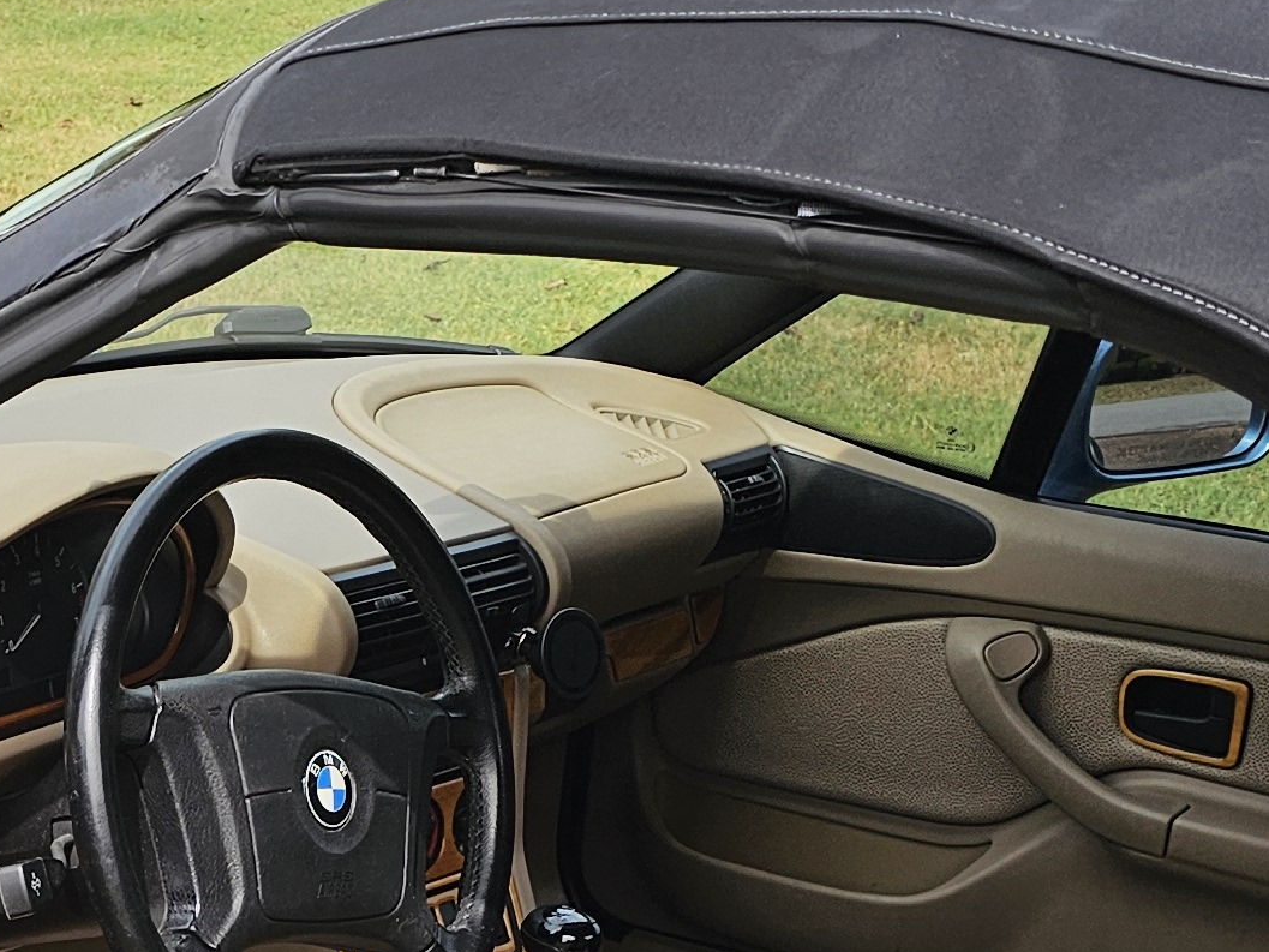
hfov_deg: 21.5
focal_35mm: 87
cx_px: -91
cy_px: 1403
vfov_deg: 15.7
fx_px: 3190
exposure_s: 1/346
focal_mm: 6.3
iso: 10
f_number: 1.7
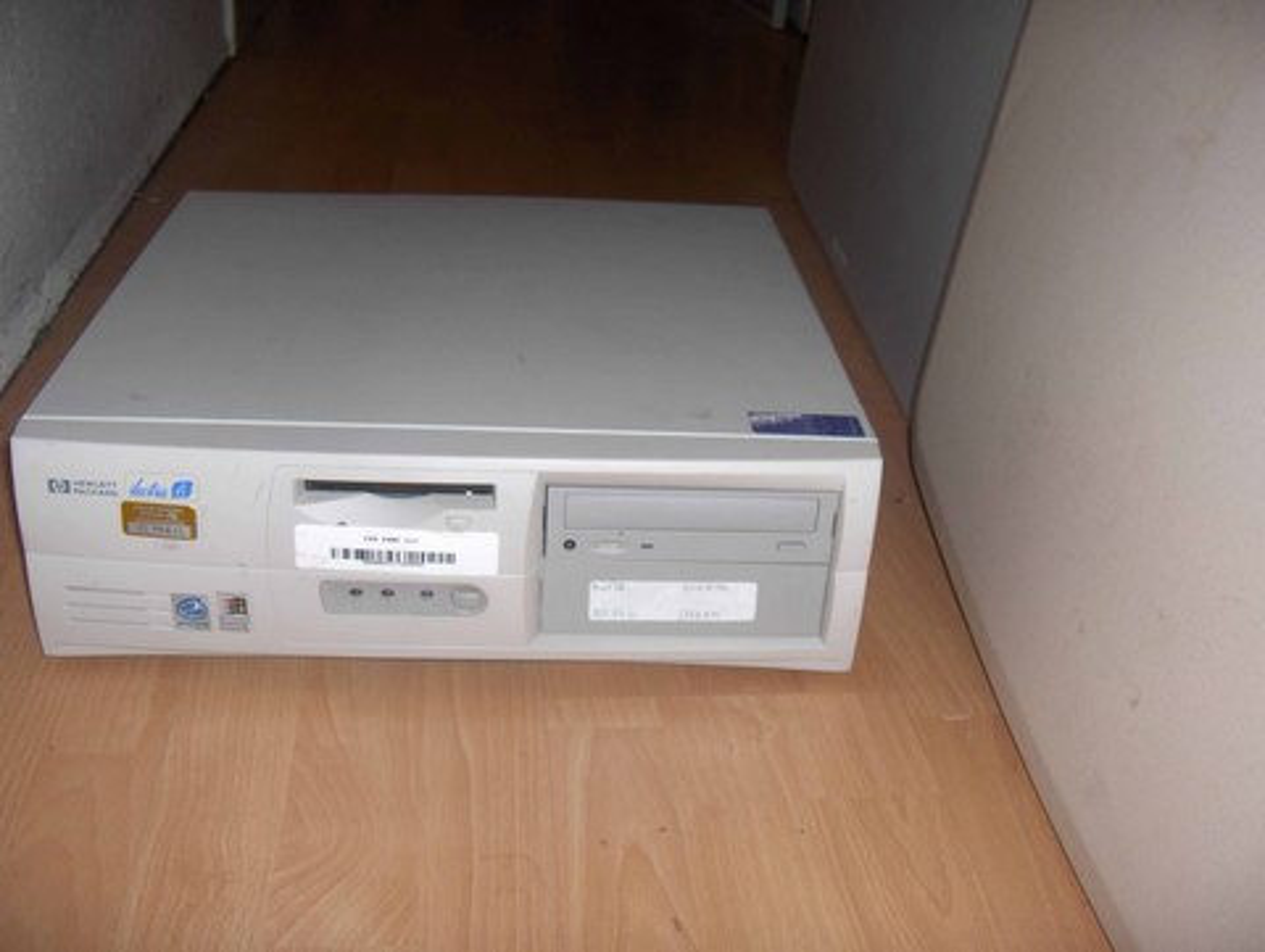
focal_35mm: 39
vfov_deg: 36.9
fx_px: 1427
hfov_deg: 47.8
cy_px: 476
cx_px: 632
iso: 100
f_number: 2.8
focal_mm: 8
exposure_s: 1/60
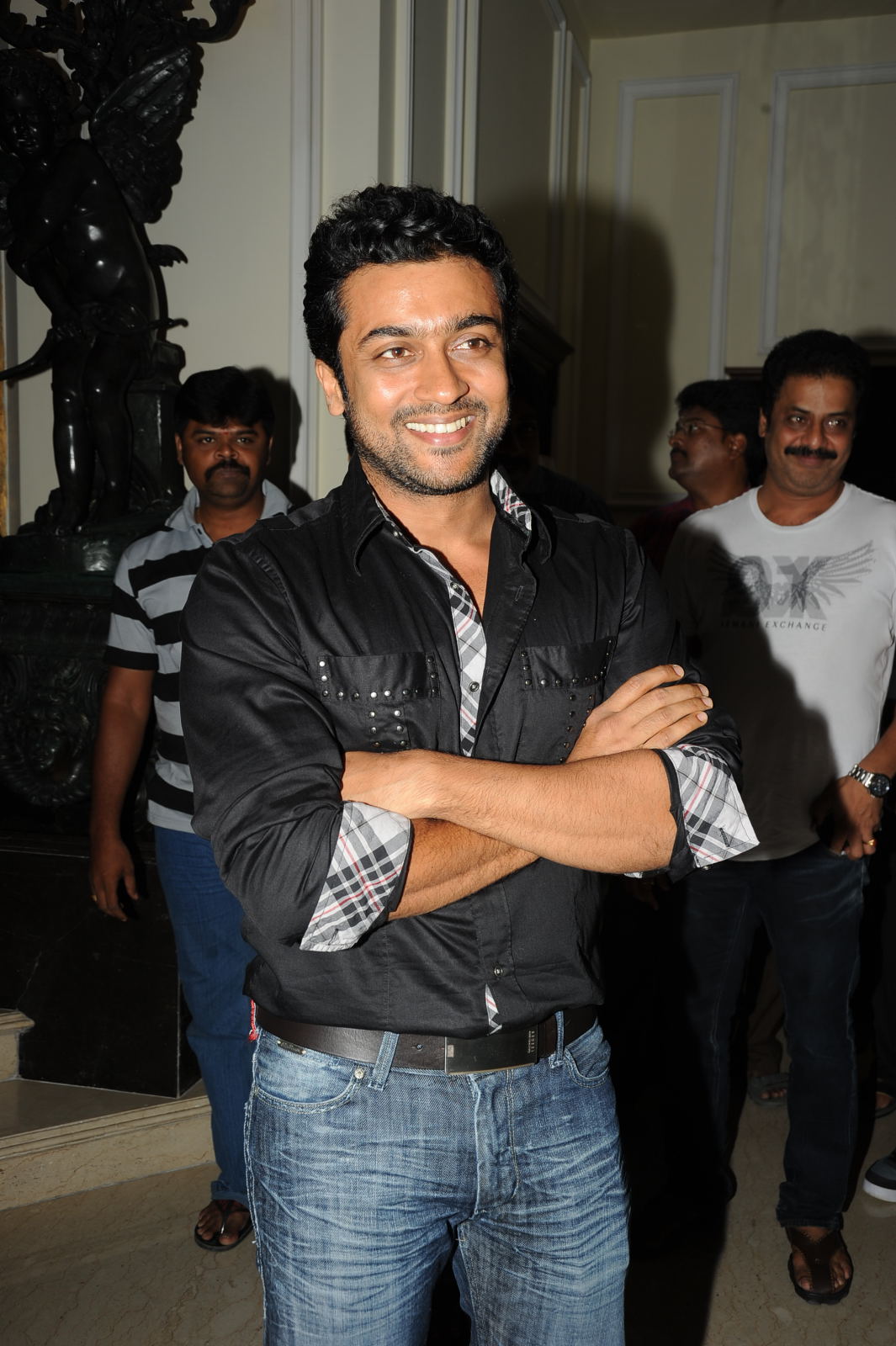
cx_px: 448
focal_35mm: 38
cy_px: 673
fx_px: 1420
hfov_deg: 35.0
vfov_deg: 50.7
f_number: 9
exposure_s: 1/125
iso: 200
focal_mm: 38
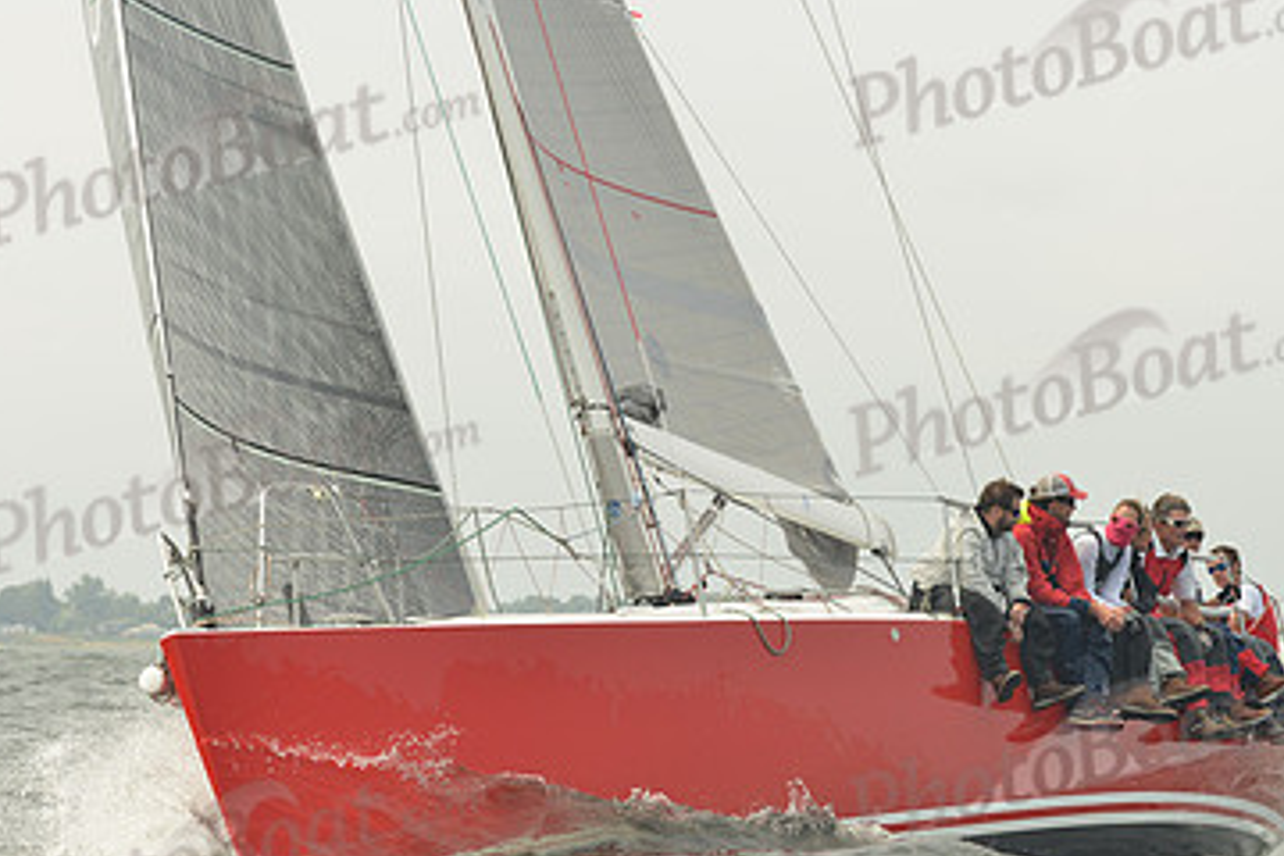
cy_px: 619
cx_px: 667
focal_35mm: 129
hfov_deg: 15.9
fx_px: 4601
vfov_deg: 10.6
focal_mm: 80
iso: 320
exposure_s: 1/1250
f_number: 7.1
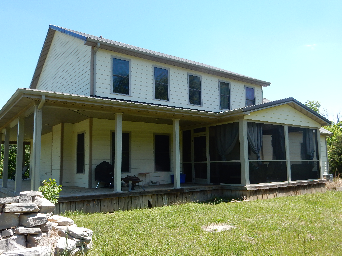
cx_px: 171
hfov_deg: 60.0
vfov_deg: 46.8
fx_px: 296
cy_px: 128
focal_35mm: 30
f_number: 4
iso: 125
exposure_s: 1/400
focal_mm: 5.4
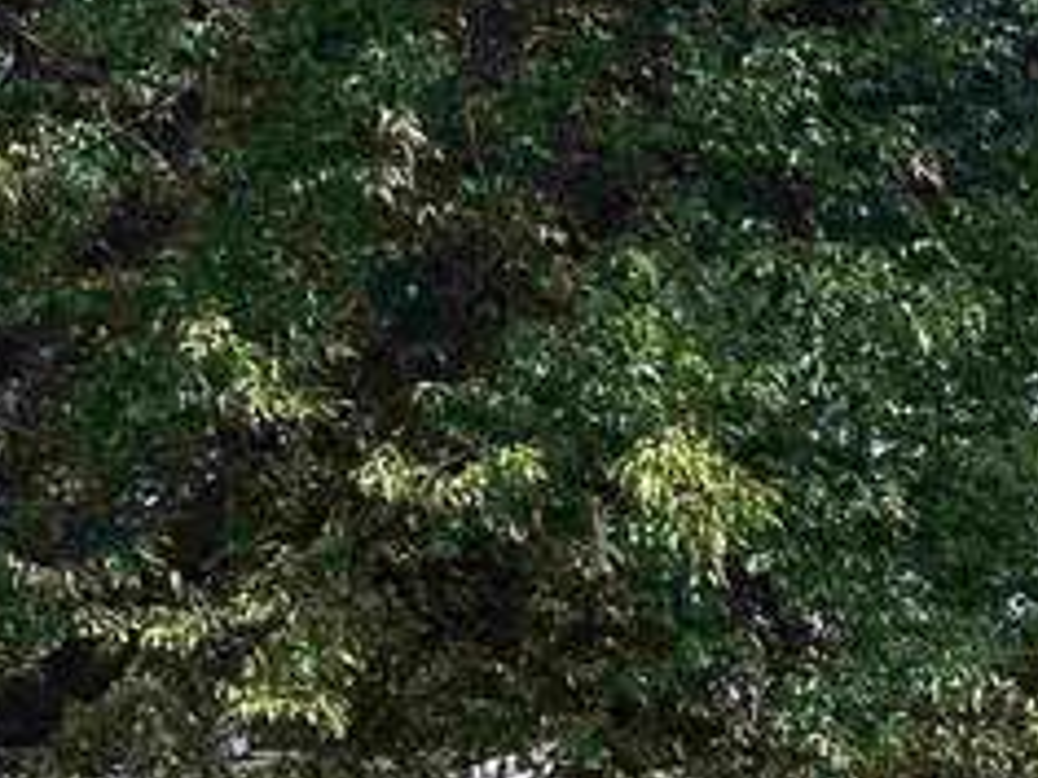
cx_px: 2221
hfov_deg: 12.1
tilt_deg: -5.8
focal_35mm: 141
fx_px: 4228
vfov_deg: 10.0
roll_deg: +3.4
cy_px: 1345
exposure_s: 1/687
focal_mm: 5.7
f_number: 1.5
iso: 50
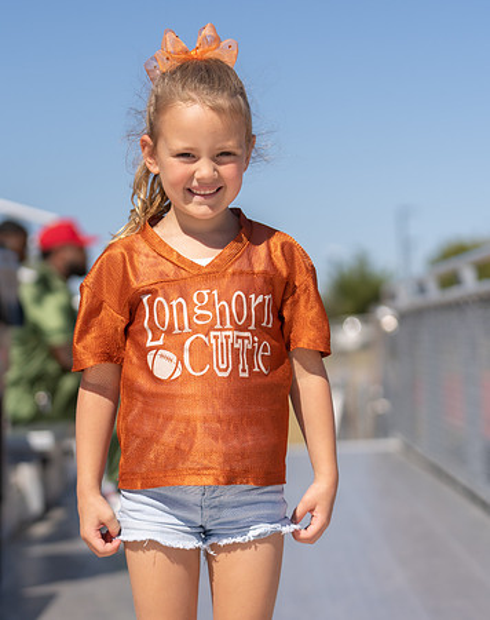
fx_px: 1856
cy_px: 309
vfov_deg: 18.9
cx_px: 196
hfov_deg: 15.0
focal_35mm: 102
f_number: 2.8
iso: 100
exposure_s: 1/2000
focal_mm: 71
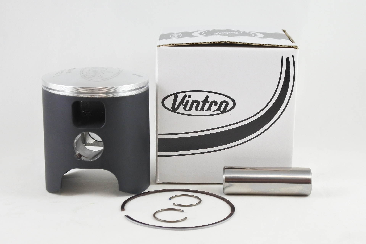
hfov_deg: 37.5
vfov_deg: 25.5
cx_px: 183
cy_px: 122
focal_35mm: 53
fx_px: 539
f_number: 4.5
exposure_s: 1/125
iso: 720
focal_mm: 19.7
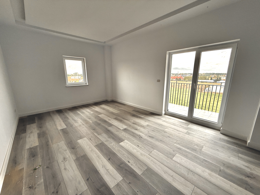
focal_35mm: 14
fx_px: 105
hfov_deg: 102.1
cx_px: 130
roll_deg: +0.4
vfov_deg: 85.7
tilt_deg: -11.5
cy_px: 98
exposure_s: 1/99
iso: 125
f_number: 2.2
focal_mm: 2.22
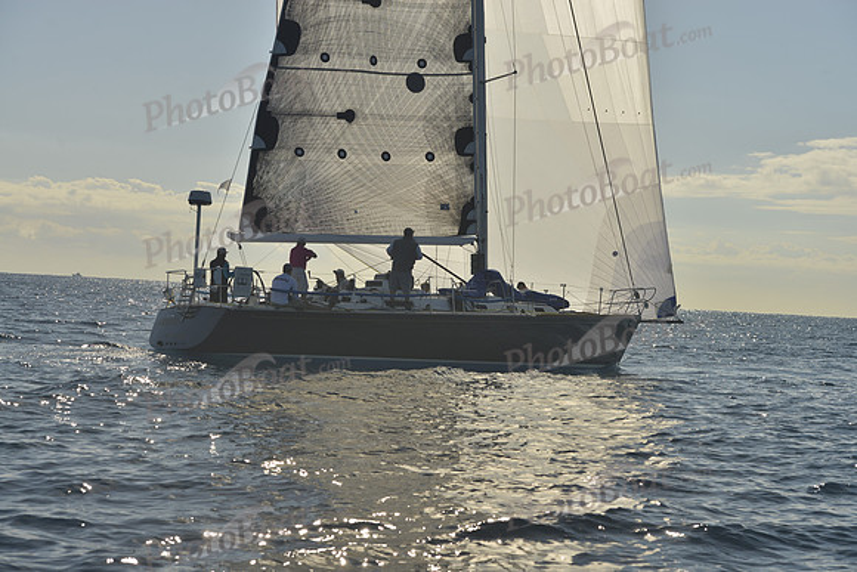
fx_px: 1667
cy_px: 286
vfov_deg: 19.5
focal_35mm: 70
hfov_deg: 28.8
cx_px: 428
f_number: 8
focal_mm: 70
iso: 200
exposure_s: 1/800
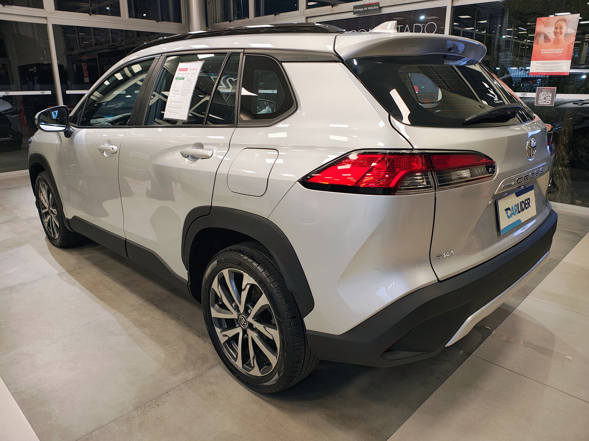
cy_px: 220
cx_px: 294
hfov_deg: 69.4
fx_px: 425
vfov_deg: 54.9
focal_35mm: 25
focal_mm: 5.89
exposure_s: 1/60
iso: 400
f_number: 1.4
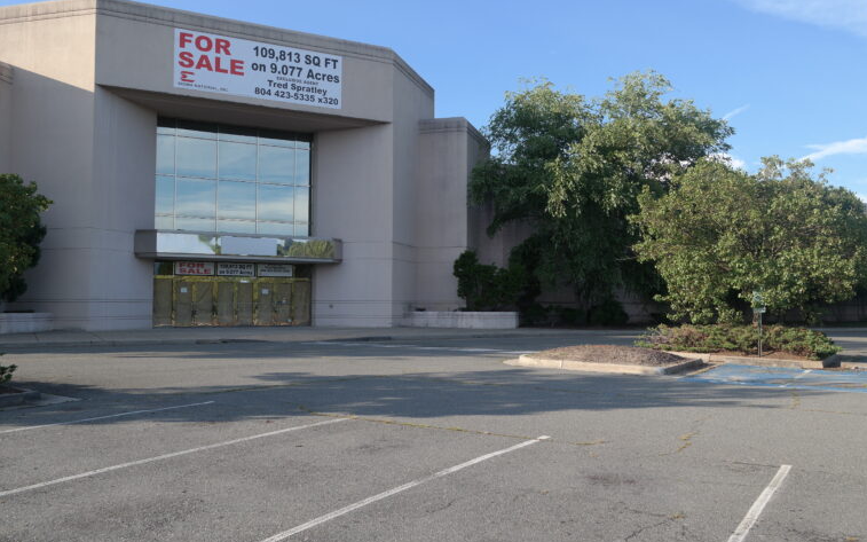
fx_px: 732
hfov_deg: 61.2
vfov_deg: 40.6
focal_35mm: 31
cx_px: 439
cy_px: 256
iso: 100
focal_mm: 20
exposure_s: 1/200
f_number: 5
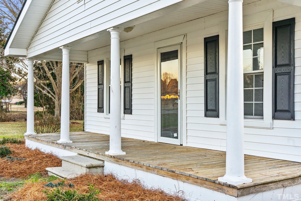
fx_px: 343
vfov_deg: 32.6
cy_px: 100
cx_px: 150
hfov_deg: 47.4
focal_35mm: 41
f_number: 8
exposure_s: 1/60
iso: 200
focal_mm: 41
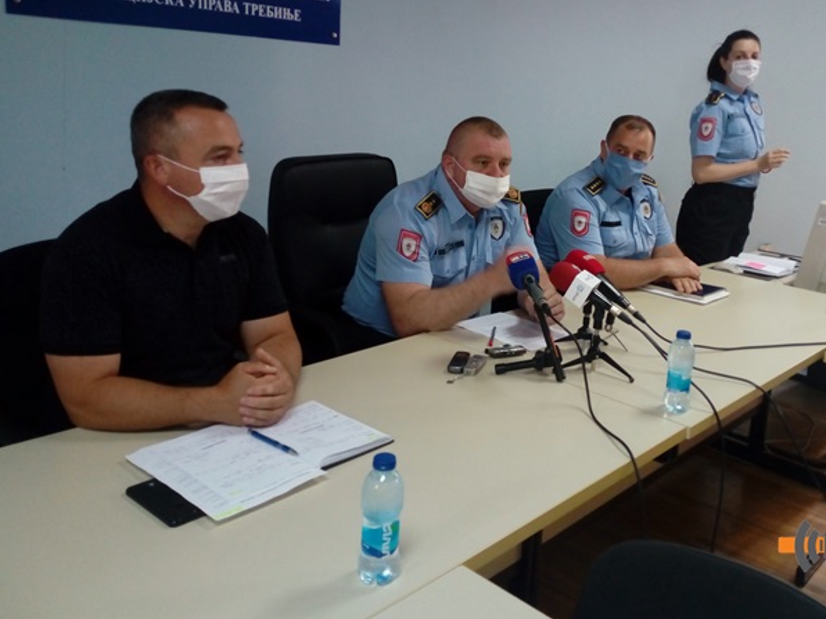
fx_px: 811
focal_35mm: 34
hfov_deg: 53.4
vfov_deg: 41.5
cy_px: 235
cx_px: 513
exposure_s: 1/33.3
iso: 220
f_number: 2
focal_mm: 3.5
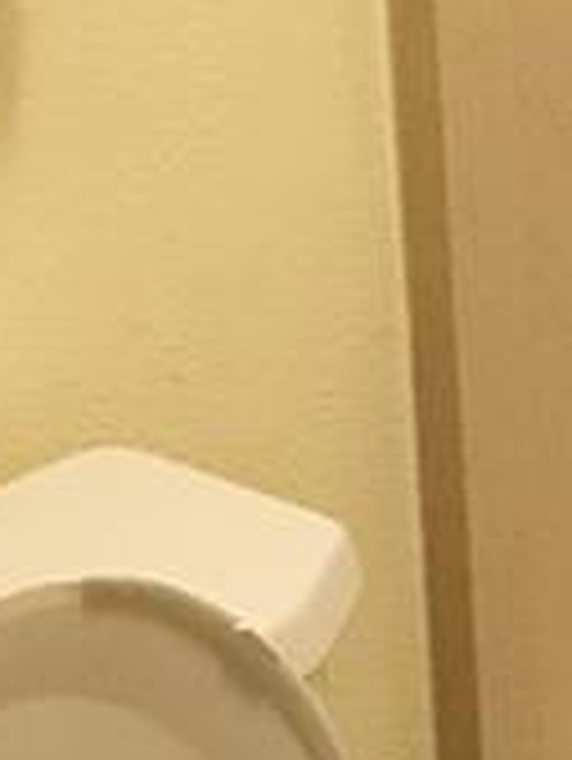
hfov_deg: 8.0
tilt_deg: -18.8
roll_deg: +1.6
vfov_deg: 11.0
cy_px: 45
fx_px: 3939
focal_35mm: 179
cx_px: 1040
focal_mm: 3.99
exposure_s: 1/15
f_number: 1.8
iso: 64
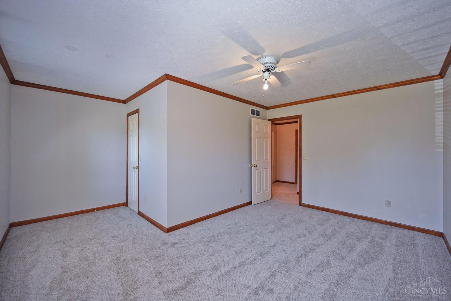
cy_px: 150
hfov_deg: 104.3
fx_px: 175
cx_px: 226
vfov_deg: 81.2
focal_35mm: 14
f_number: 4
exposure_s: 1/60
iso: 320
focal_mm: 14
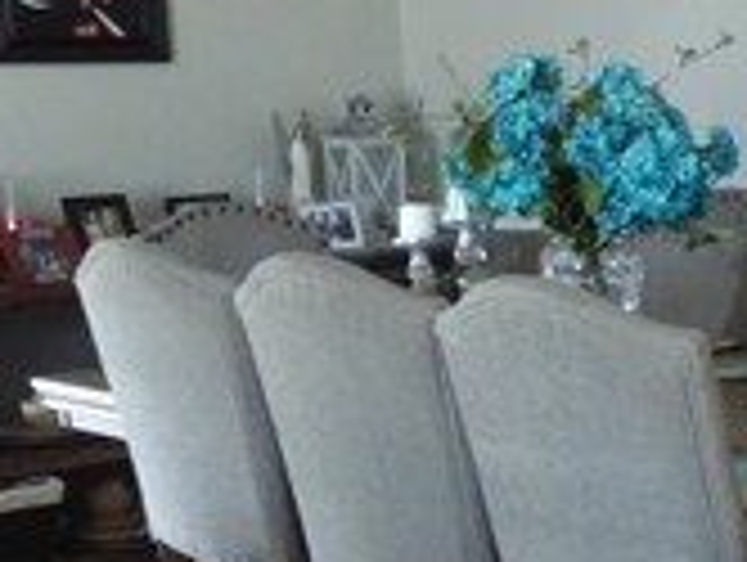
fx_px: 1664
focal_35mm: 77
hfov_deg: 24.5
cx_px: 684
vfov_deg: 18.9
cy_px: 504
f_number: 2.8
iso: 400
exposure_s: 1/10
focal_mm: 3.58
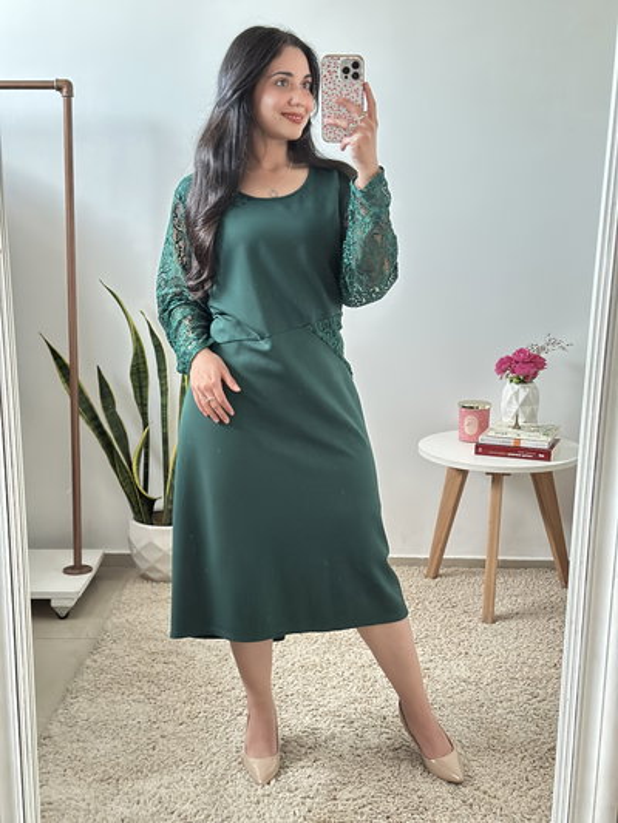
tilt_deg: -22.1
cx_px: 309
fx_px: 1142
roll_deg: -1.3
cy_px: 412
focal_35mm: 48
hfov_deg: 30.3
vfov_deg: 39.6
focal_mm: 6.86
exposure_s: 1/15
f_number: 1.78
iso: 1000
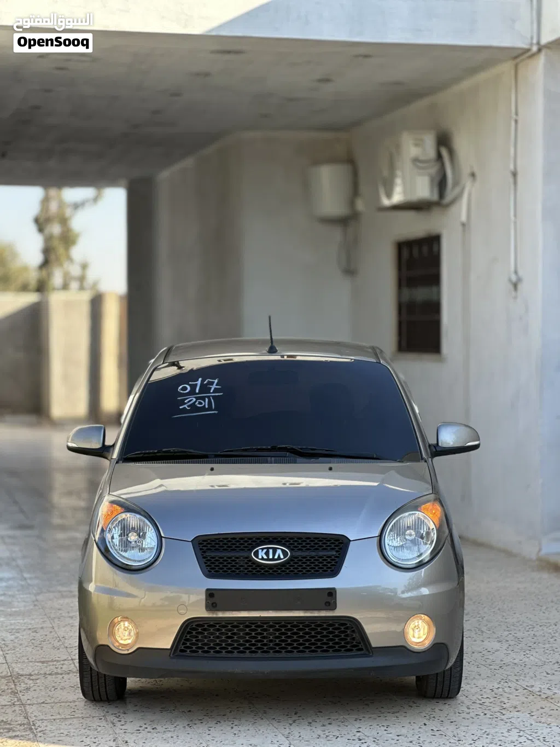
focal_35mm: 77
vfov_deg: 25.3
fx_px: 1661
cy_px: 374
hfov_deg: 19.1
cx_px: 280
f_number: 2.8
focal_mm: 9
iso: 32
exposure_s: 1/151
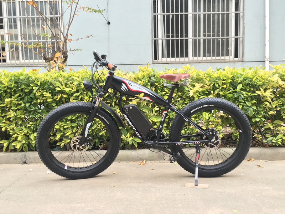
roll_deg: -0.2
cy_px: 107
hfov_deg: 61.7
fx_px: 239
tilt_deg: -4.3
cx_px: 142
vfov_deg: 48.2
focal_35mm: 29
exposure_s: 1/33
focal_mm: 4.15
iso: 32
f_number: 2.2
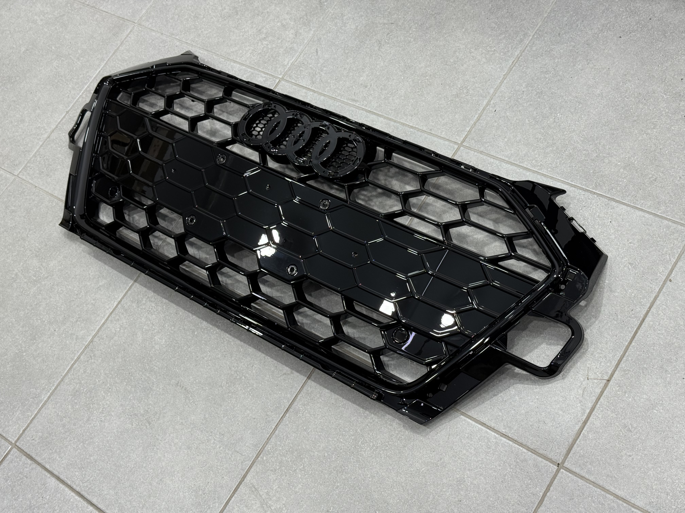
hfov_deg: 39.7
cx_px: 342
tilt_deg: -55.3
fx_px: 950
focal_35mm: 48
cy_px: 256
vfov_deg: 30.3
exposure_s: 1/242
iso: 100
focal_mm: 6.76
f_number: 1.78
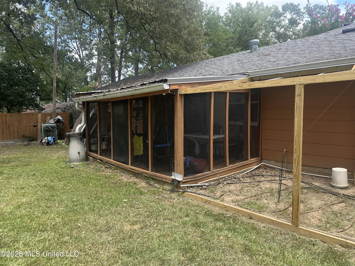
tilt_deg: -3.2
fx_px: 246
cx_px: 178
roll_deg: +0.2
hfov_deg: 71.6
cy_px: 133
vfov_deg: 56.8
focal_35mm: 24
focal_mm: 6.86
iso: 80
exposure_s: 1/694
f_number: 1.78
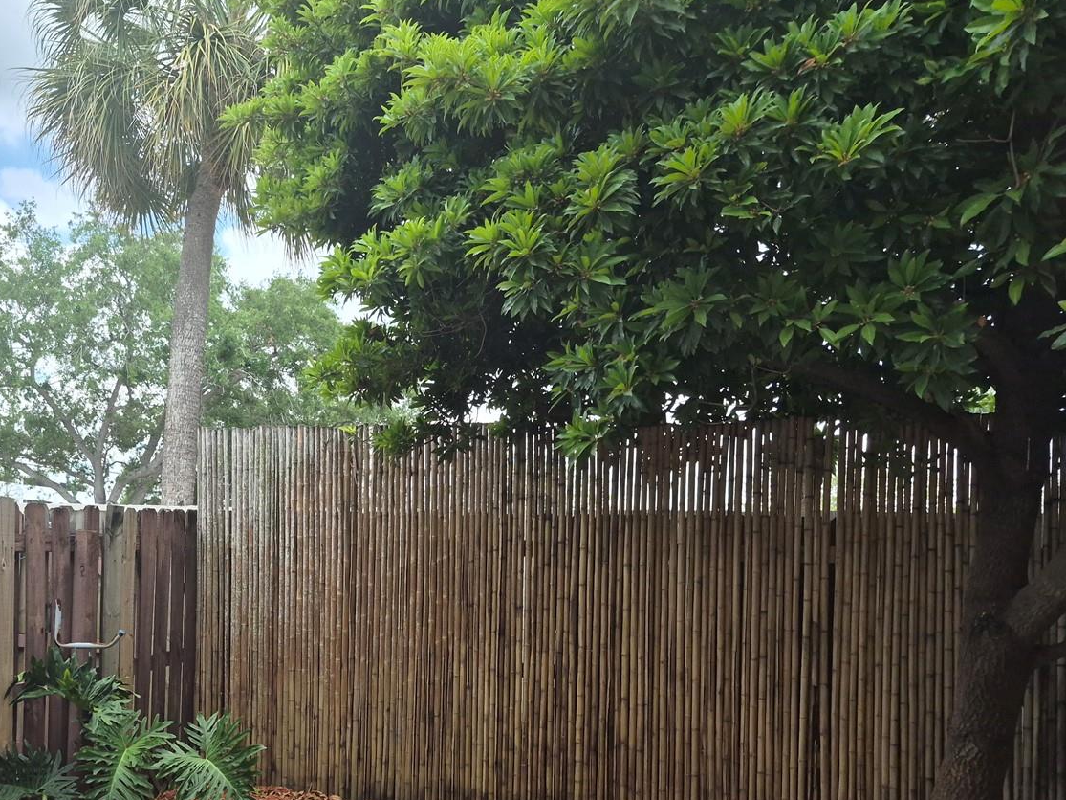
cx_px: 363
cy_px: 552
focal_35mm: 33
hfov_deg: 54.3
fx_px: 1016
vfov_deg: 42.2
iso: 80
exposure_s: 1/2952
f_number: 1.8
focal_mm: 5.4
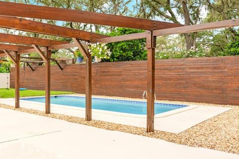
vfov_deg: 38.9
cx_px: 71
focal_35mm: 34
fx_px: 226
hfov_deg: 54.2
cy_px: 81
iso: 100
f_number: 9
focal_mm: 16
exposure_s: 1/125
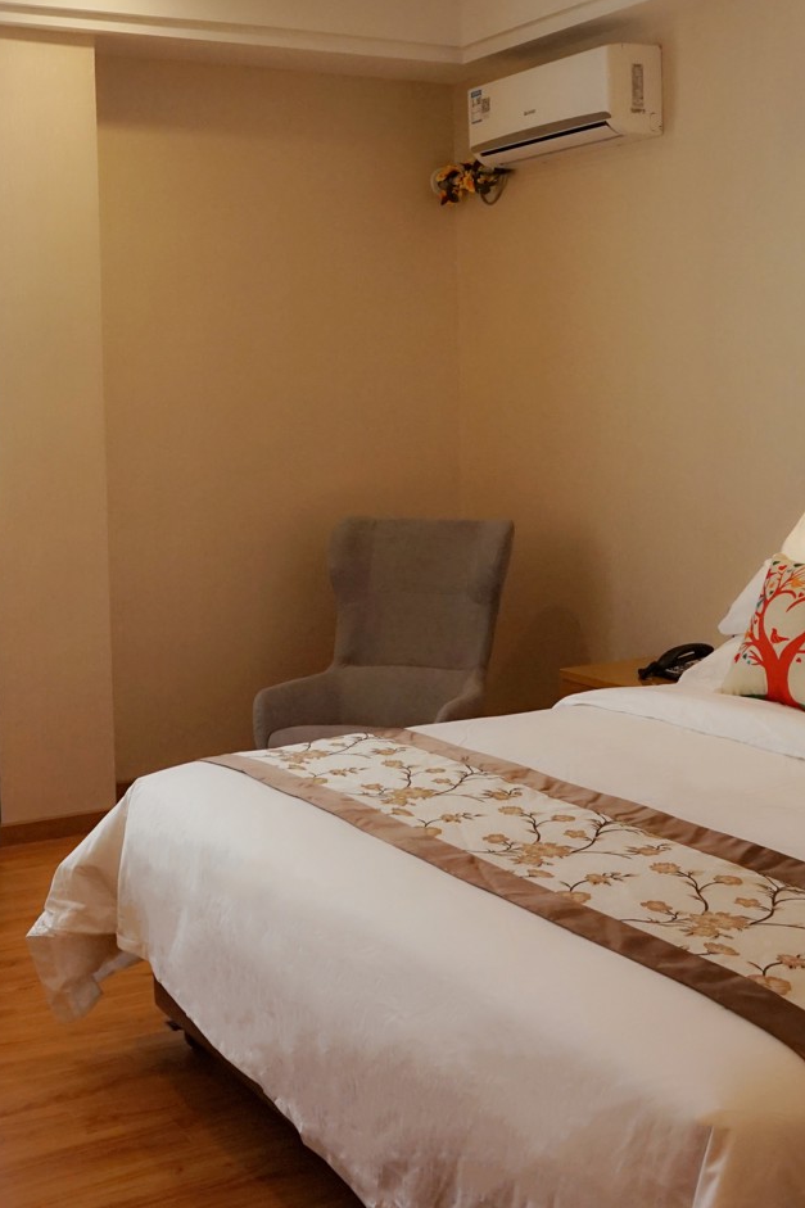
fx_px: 1510
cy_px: 463
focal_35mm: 45
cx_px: 296
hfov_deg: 29.7
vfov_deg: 43.3
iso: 640
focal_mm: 16
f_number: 5
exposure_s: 1/200
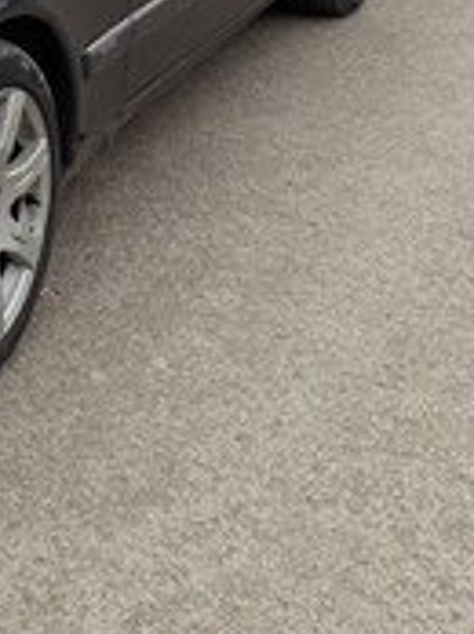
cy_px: -135
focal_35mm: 77
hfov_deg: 18.3
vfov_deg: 23.2
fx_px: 1409
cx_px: -69
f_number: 1.9
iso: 40
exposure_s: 1/171
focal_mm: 3.6
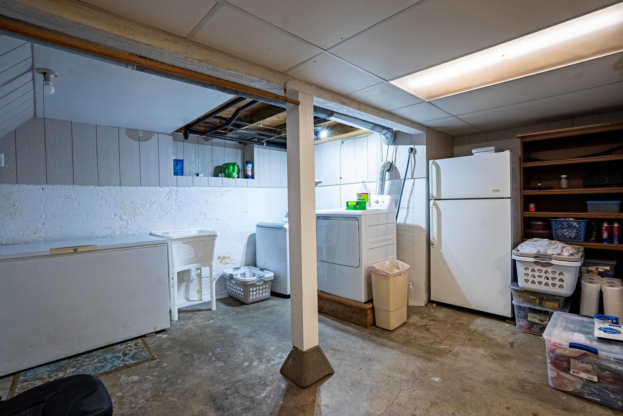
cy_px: 208
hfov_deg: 96.7
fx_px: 277
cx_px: 312
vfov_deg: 73.8
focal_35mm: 16
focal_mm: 16
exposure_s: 1/125
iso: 400
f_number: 8
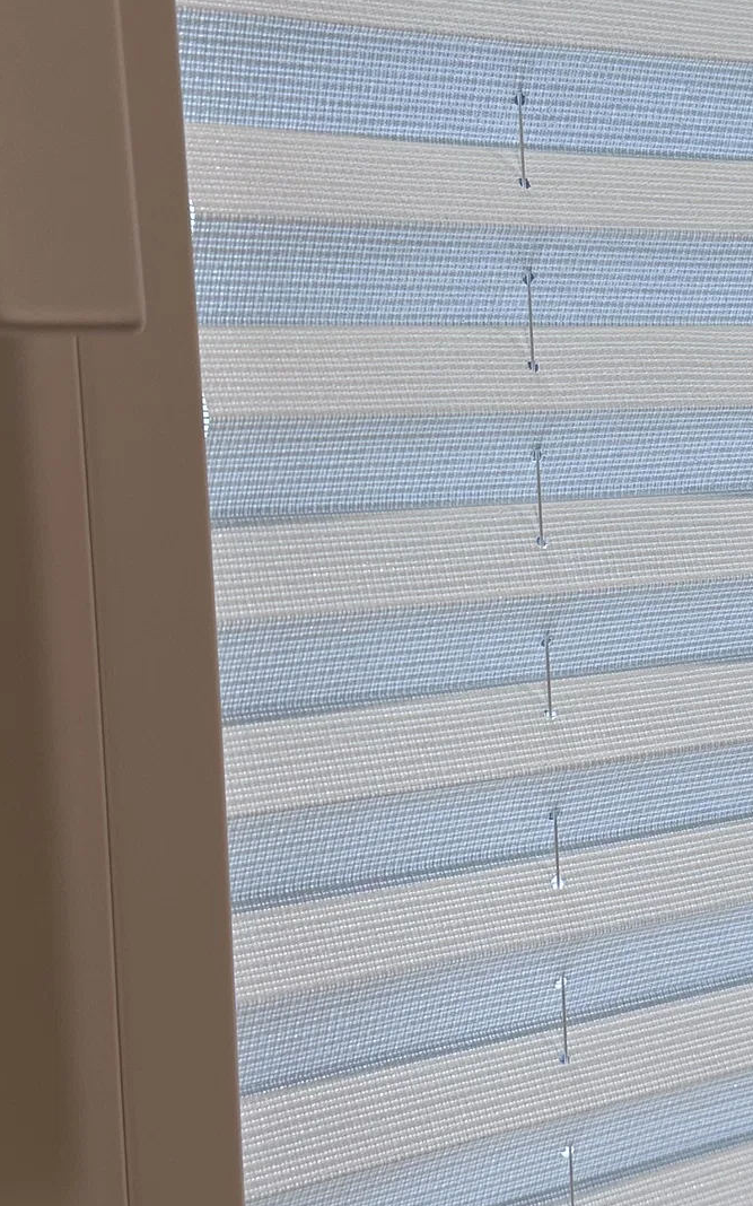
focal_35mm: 61
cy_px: 567
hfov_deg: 20.7
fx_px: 2004
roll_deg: +1.7
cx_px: 720
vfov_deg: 33.5
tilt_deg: -3.8
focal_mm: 6.86
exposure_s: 1/120
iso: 100
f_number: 1.78
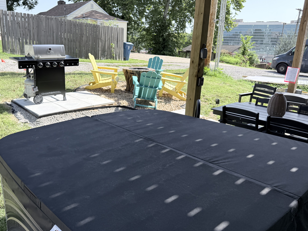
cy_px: 117
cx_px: 132
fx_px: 267
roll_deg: -2.6
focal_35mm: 30
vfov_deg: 46.8
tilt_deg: -14.7
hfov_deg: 59.7
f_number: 1.78
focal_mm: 6.76
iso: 100
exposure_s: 1/2169
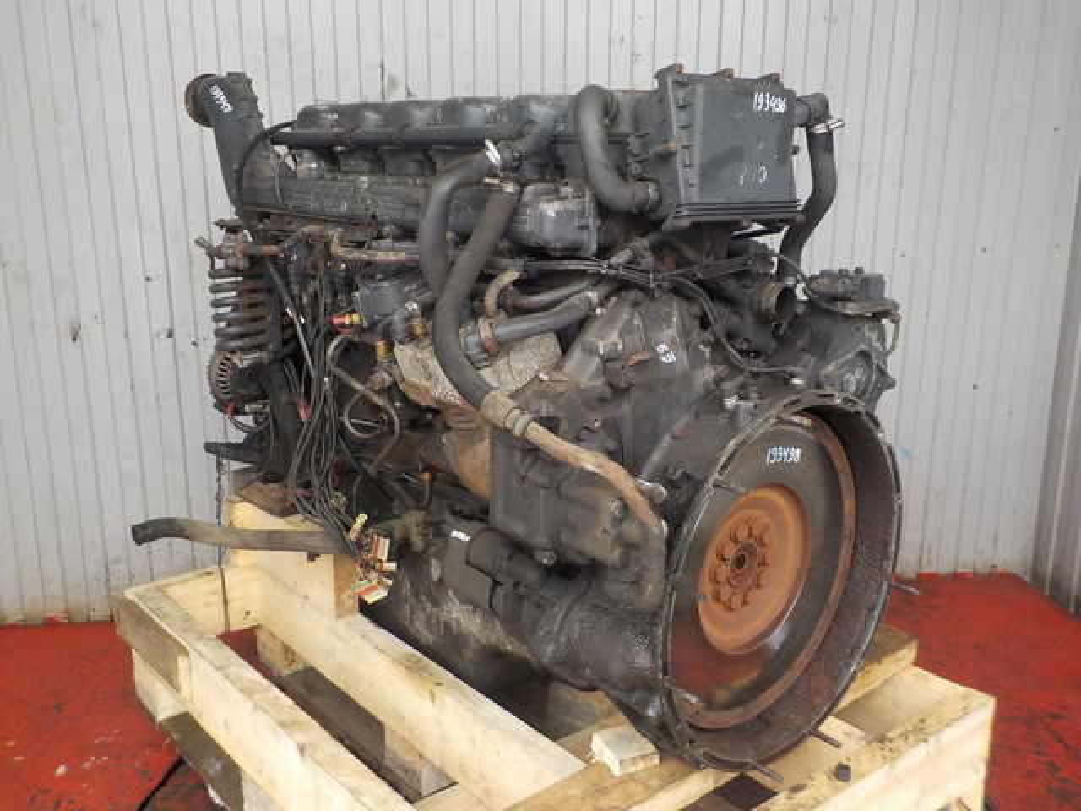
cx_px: 540
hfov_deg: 60.0
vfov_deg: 46.8
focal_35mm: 30
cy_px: 406
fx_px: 937
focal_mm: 4.1
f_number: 3.3
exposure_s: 1/30
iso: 360
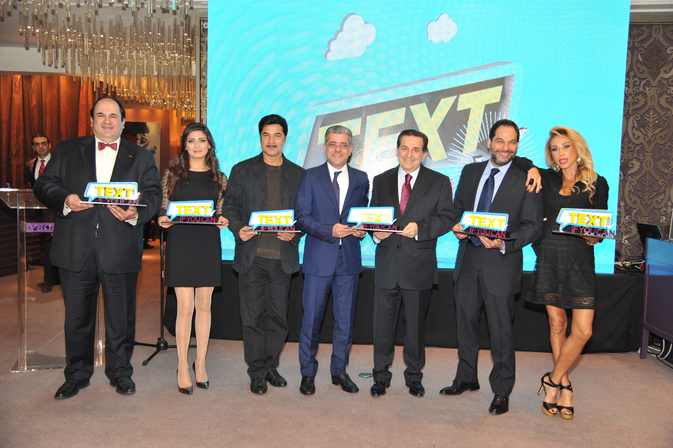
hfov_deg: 55.8
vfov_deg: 38.8
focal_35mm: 34
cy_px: 224
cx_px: 336
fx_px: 635
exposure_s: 1/100
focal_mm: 34
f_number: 4.5
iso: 1250
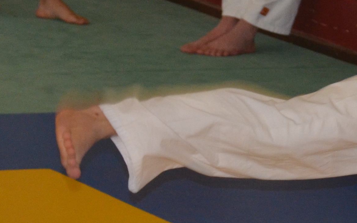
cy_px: 201
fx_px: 4281
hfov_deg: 4.7
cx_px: 525
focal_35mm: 440
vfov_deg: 3.0
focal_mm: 68
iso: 800
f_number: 5.6
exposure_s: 1/60
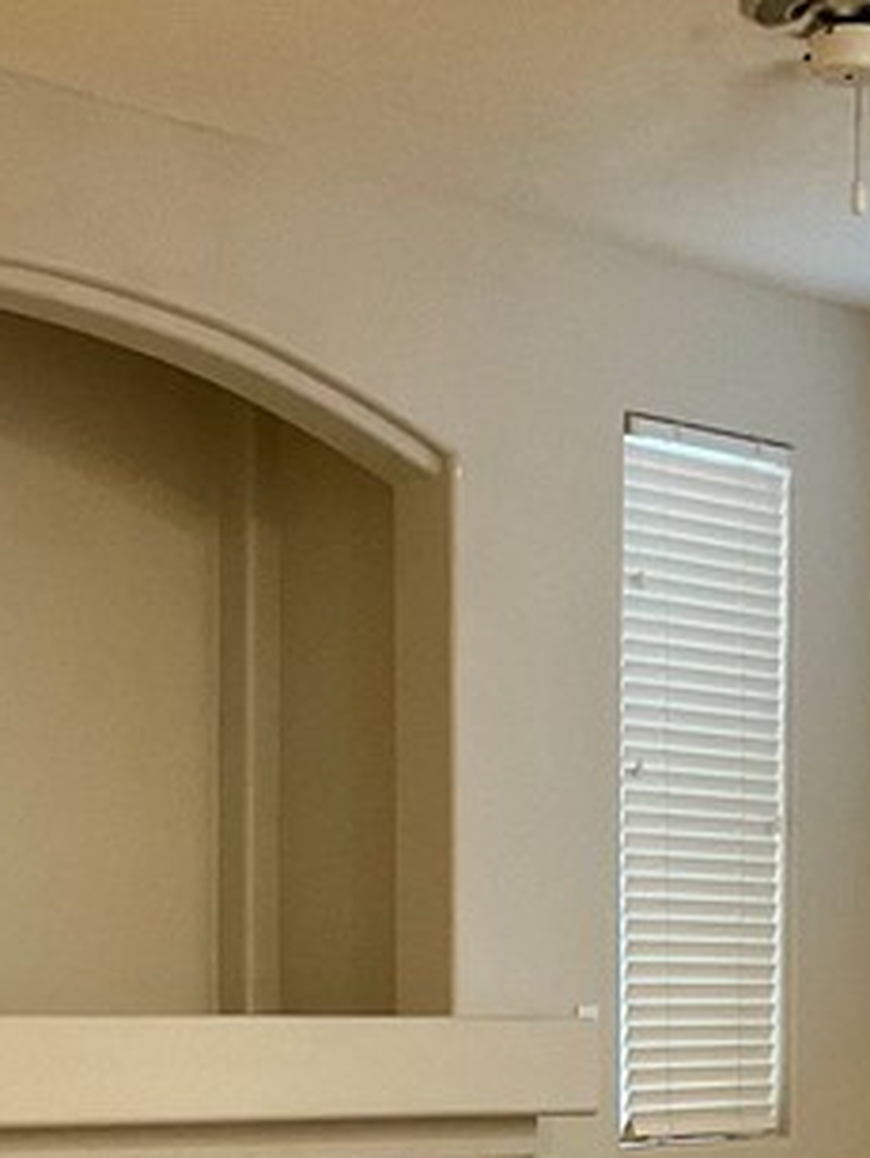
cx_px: 382
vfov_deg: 19.9
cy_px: 1029
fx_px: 3246
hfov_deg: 15.3
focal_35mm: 97
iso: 200
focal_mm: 3
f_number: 1.8
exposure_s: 1/60
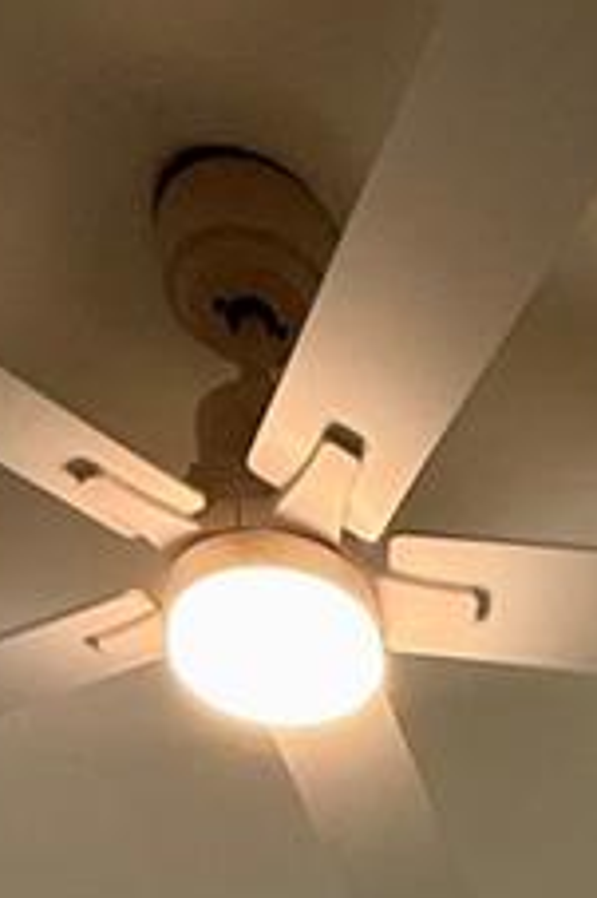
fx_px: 1918
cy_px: 2203
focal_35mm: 77
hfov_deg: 16.9
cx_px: 708
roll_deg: +1.6
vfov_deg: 14.7
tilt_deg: -8.8
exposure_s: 1/120
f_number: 2.2
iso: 100
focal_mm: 2.22
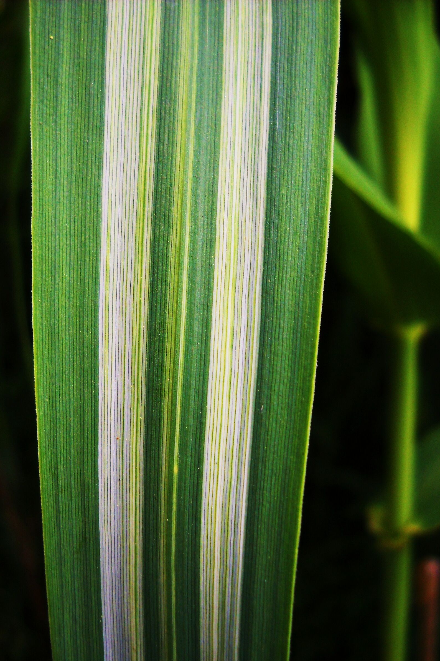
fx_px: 788
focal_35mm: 43
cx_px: 205
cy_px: 332
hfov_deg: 31.2
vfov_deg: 45.4
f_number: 3.1
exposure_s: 1/60
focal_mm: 6.72
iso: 104
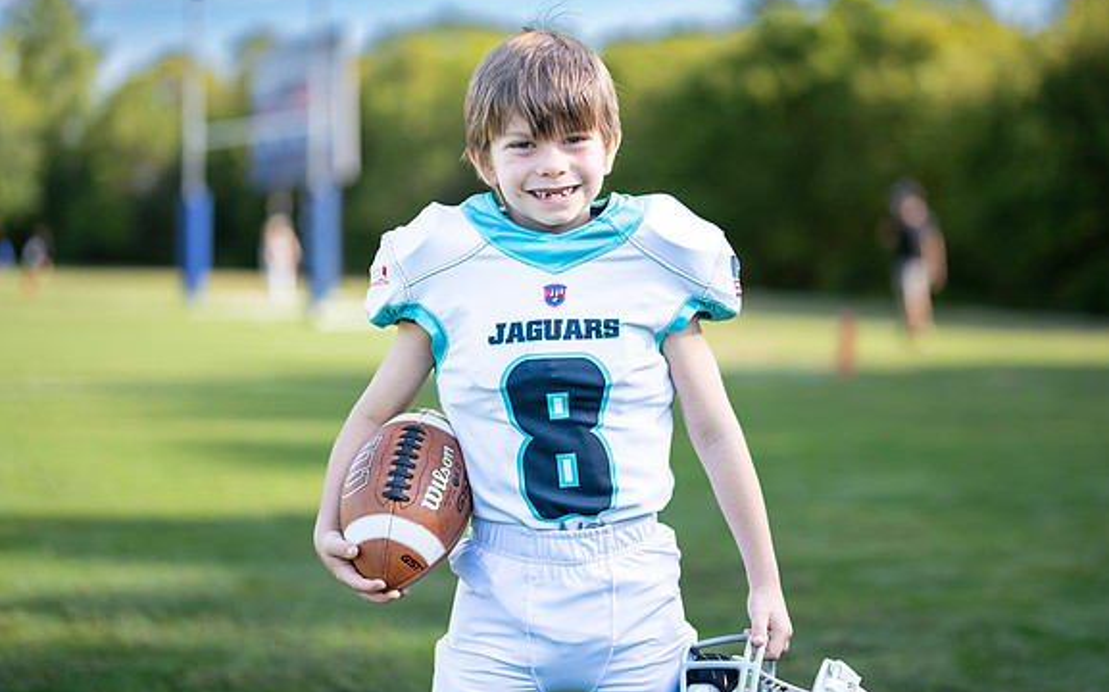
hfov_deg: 33.5
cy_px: 296
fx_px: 1843
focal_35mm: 61
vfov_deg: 21.3
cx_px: 591
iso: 100
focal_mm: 50
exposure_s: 1/2000
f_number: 1.2
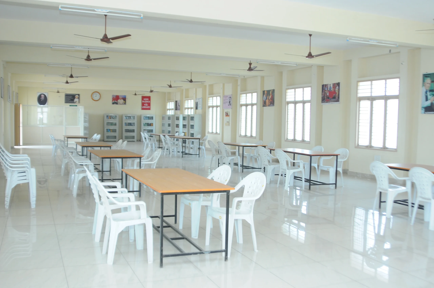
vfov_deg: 36.8
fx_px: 433
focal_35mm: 36
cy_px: 144
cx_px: 217
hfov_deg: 53.2
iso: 400
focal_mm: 24
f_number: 2.8
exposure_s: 1/125
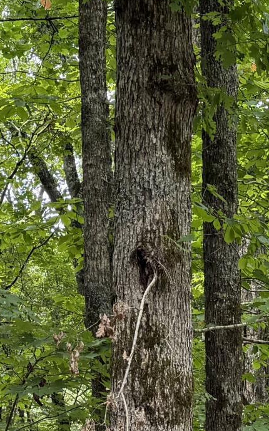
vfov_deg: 18.4
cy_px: 415
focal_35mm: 111
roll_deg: +1.3
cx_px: 104
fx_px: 1302
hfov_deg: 11.8
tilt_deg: +0.7
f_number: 1.78
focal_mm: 6.76
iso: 80
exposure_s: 1/250
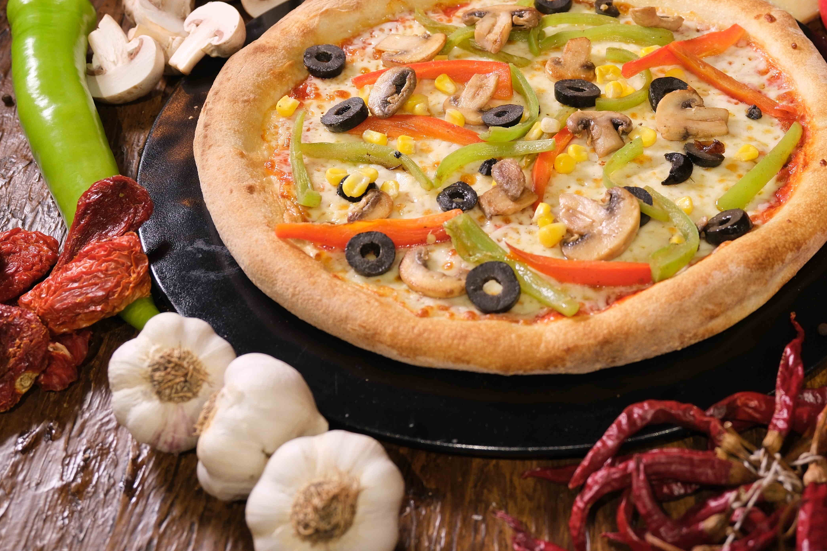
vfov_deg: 24.8
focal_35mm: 54
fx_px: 1240
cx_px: 534
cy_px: 141
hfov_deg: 36.6
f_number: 4
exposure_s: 1/125
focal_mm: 24.1
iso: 500
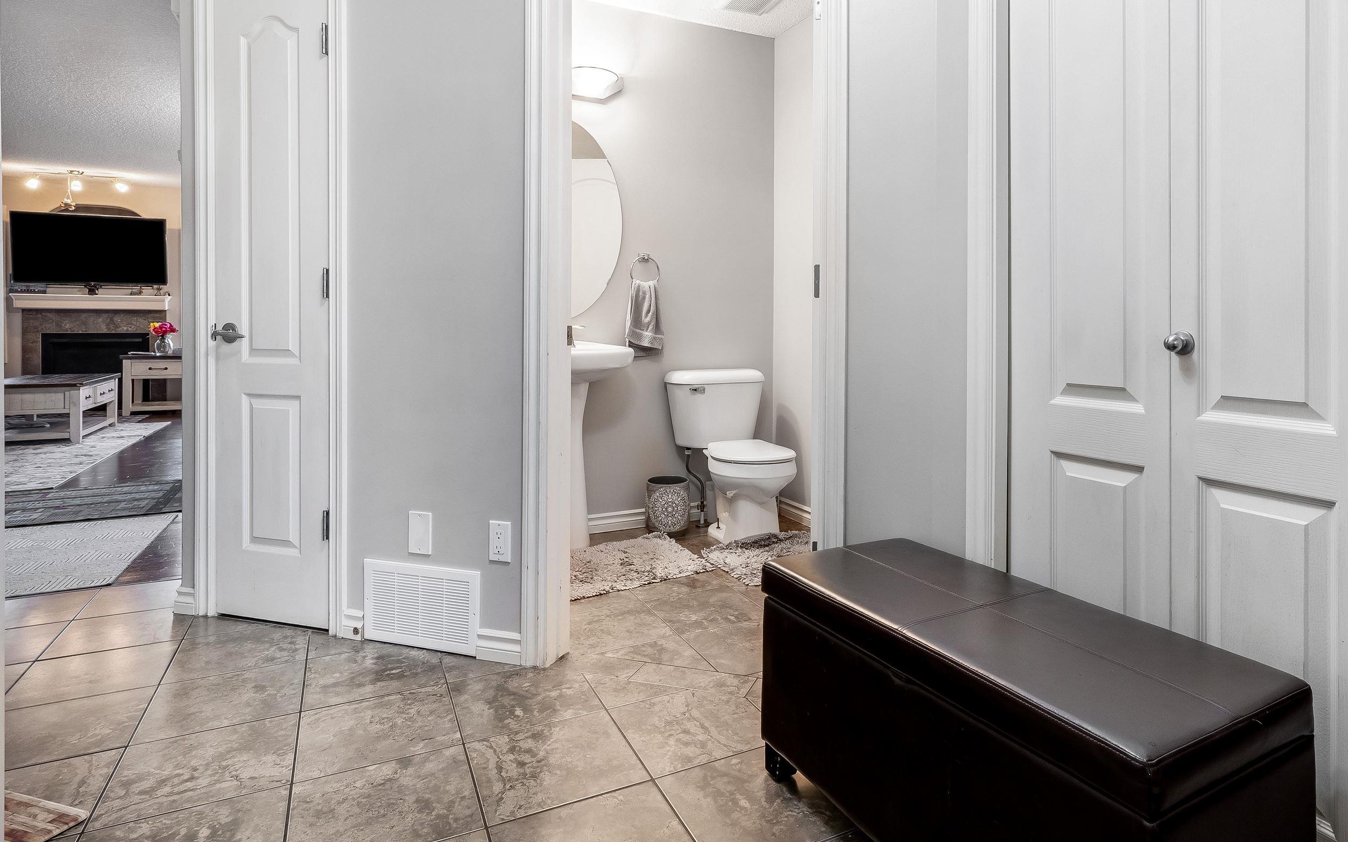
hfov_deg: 82.8
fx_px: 758
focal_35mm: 21
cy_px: 313
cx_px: 772
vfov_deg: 57.4
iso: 200
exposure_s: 1/20
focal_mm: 11
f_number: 9.5
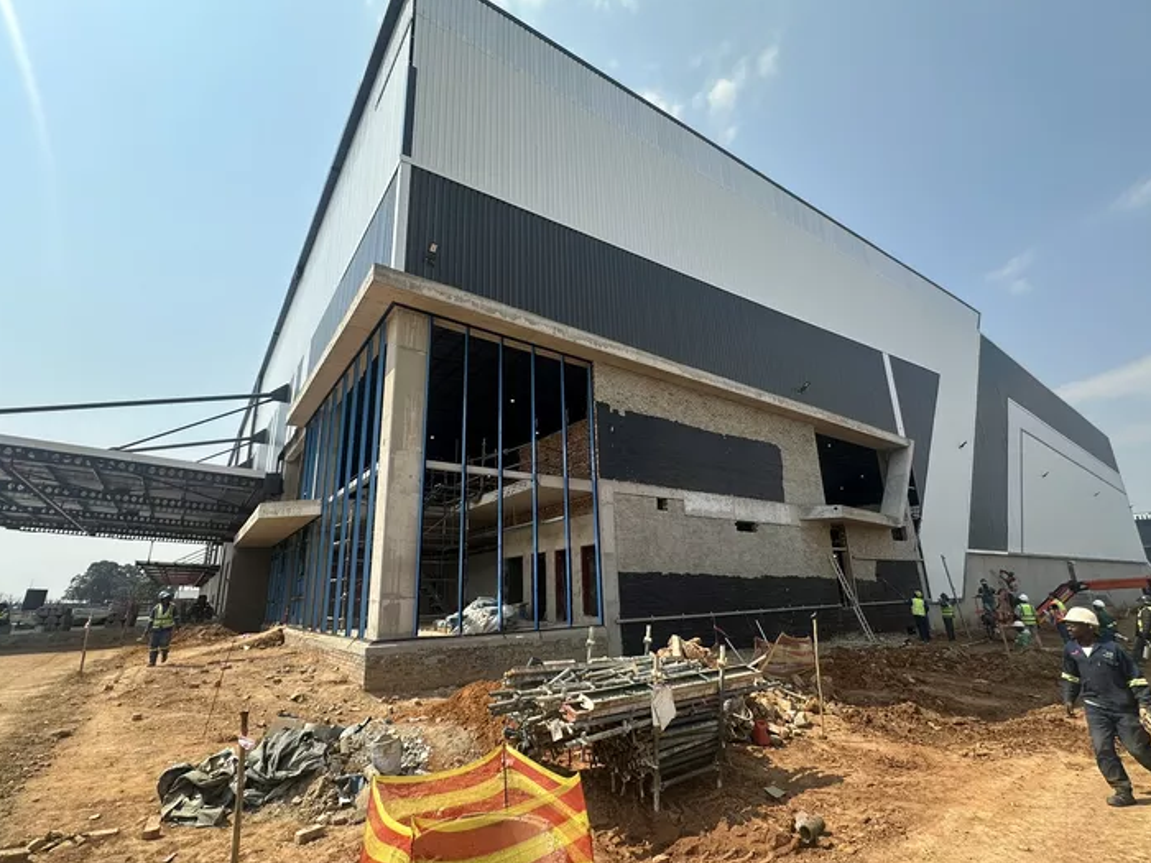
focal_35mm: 16
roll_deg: +2.6
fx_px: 532
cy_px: 454
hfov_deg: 94.5
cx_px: 567
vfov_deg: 78.0
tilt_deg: +16.2
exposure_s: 1/882
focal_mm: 2.22
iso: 40
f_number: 2.2
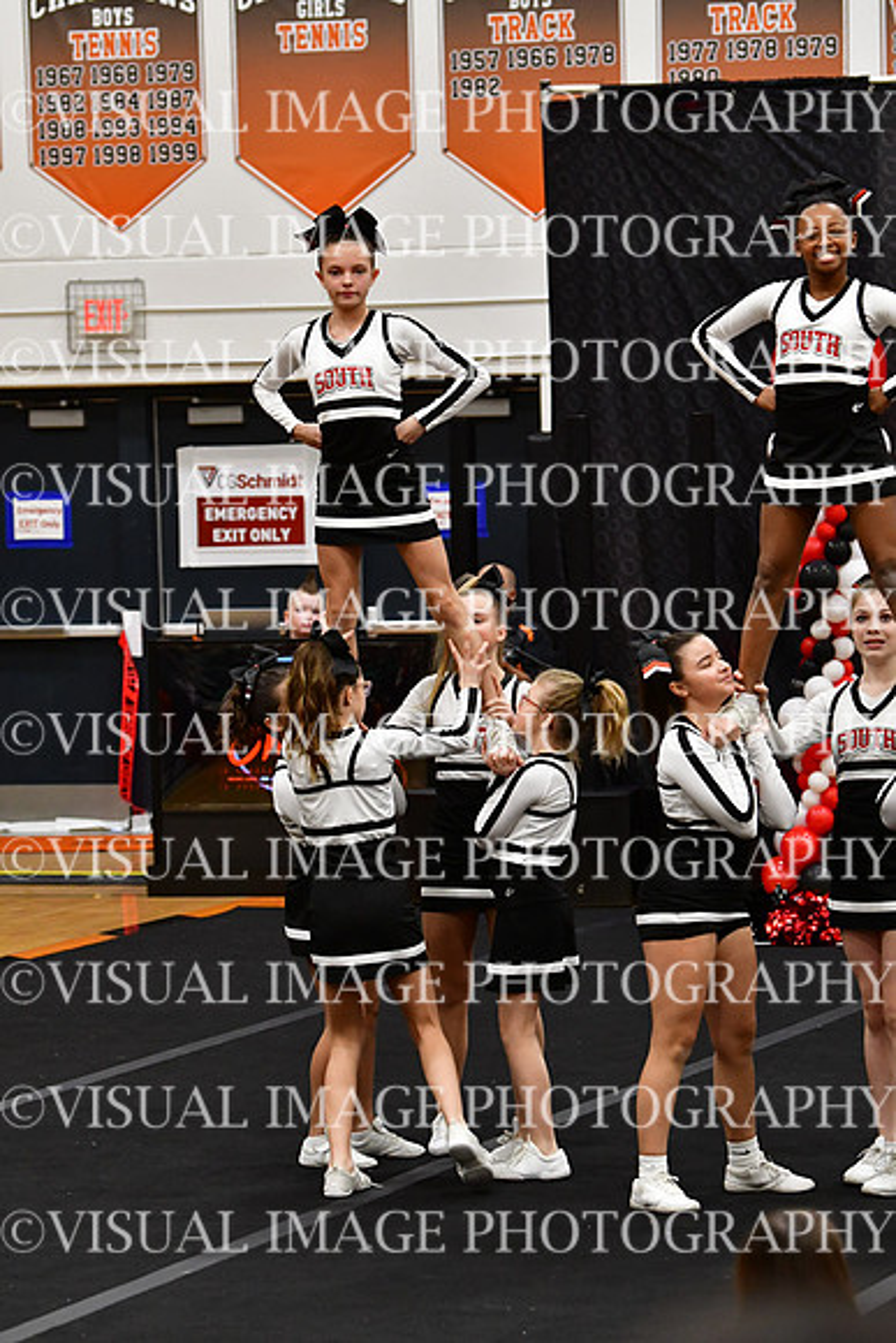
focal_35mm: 165
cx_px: 448
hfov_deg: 8.3
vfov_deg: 12.4
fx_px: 6156
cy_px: 672
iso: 4000
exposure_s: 1/400
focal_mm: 110
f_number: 4
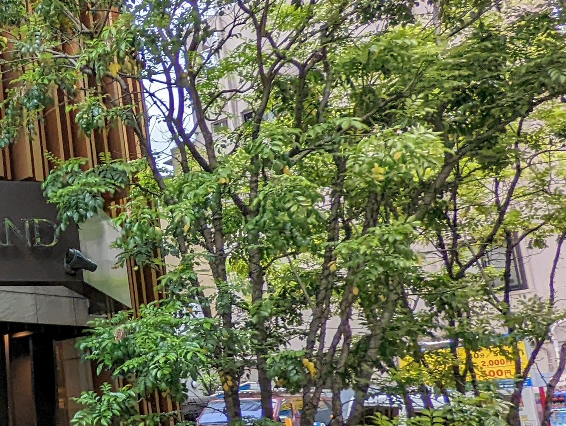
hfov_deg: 28.9
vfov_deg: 29.4
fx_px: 802
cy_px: 307
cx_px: -225
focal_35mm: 49
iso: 73
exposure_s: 1/189
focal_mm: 2.35
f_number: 2.2
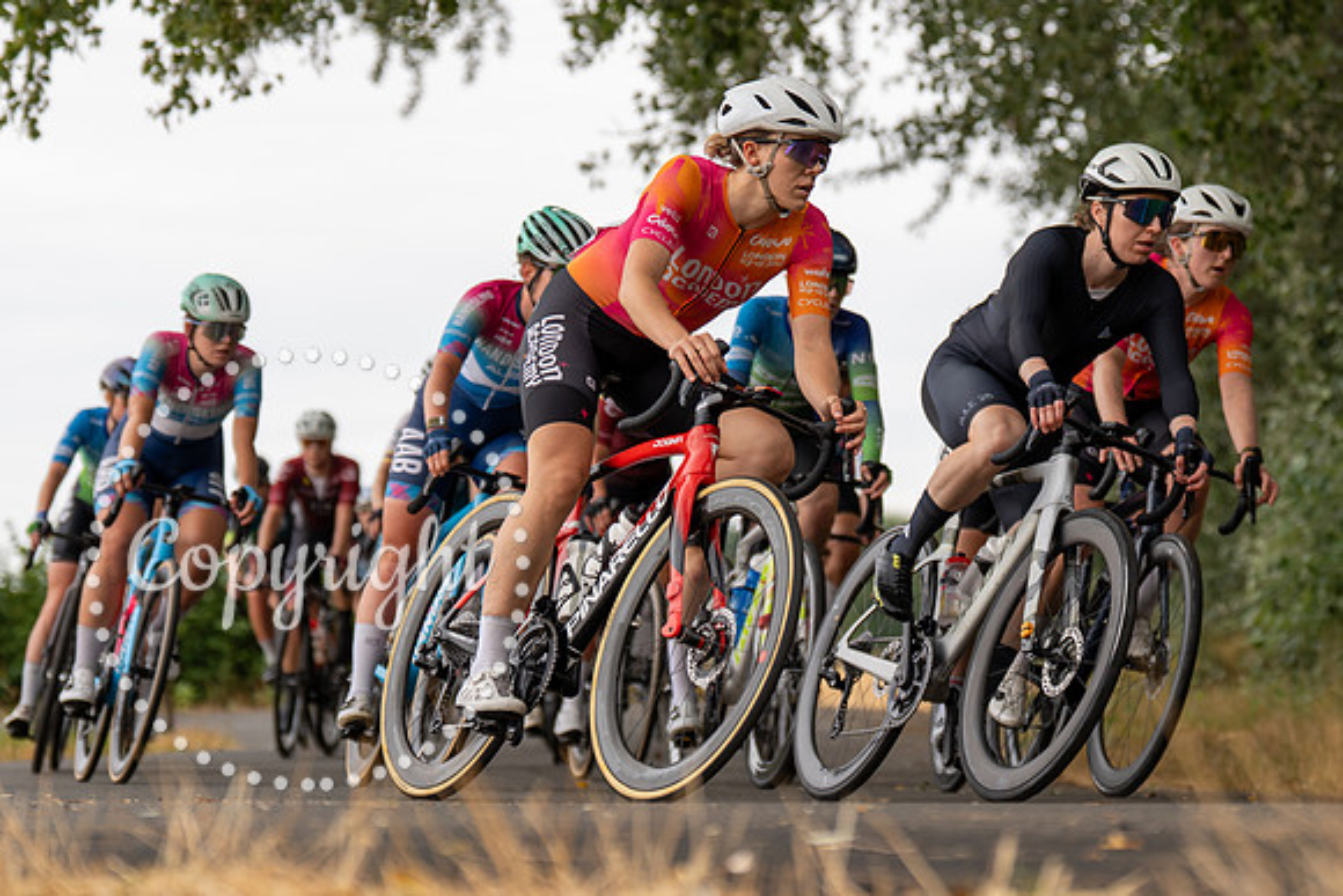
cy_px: 365
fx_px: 6038
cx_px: 793
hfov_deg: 12.7
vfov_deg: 8.5
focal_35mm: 162
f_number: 2.8
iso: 400
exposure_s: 1/1000
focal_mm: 100
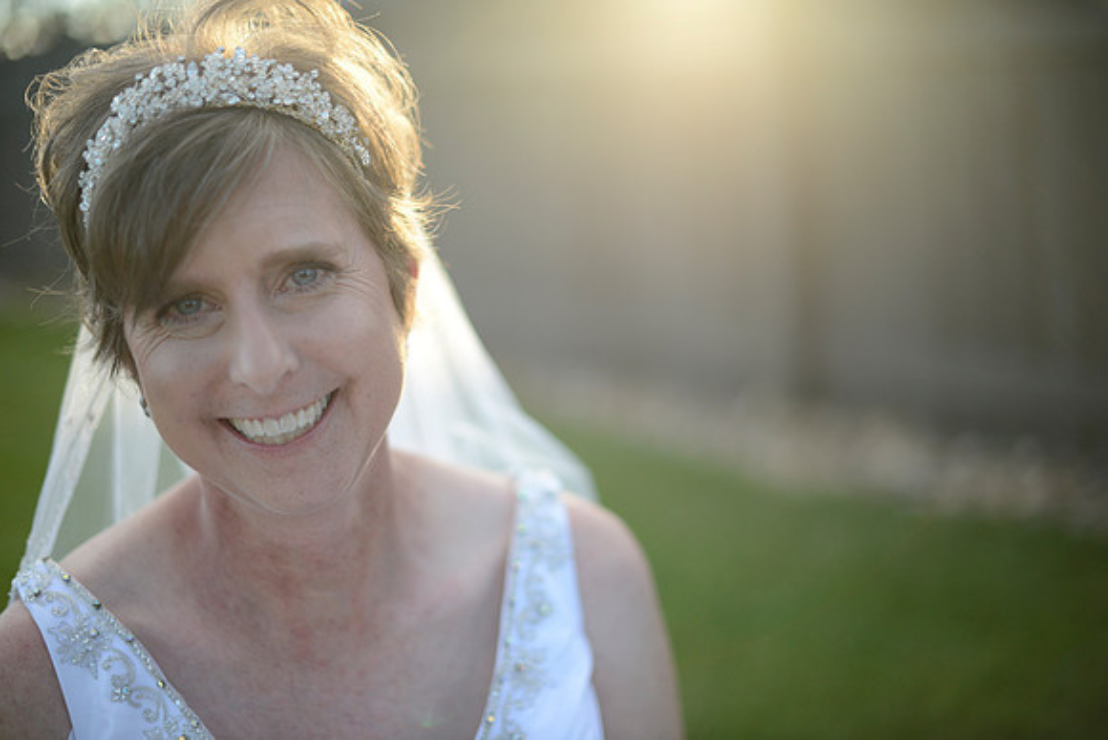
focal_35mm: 50
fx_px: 1539
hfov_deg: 39.6
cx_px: 554
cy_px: 370
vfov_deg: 27.0
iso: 400
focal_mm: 50
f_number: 1.4
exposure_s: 1/2500
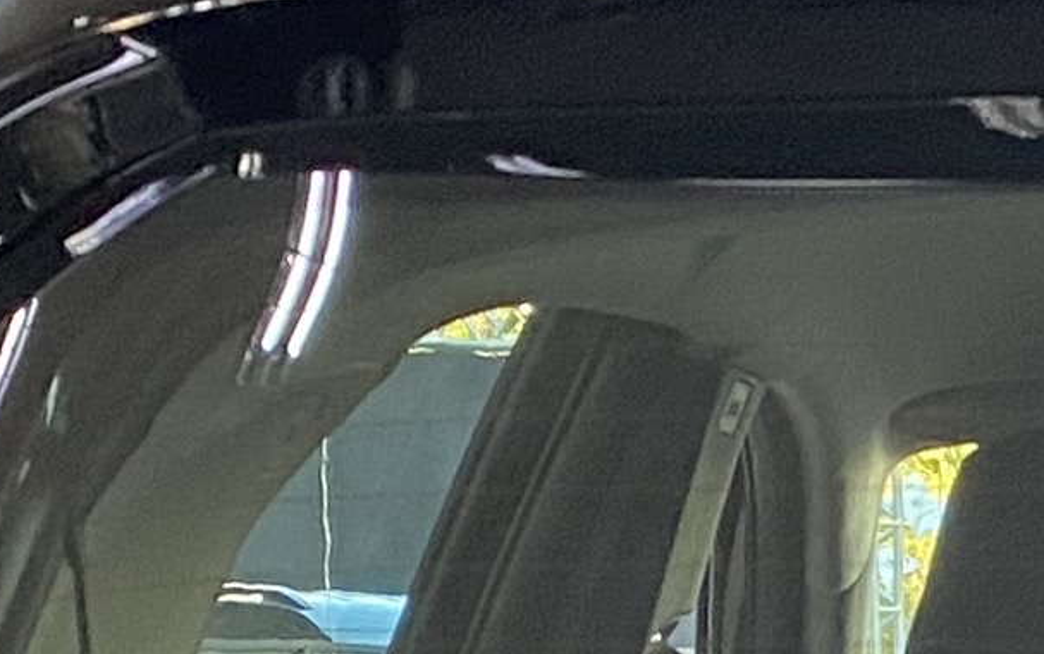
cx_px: 1845
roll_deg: -1.3
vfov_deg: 6.3
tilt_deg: -15.6
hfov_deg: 10.8
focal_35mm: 183
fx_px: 5209
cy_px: 2306
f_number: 1.8
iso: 100
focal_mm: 4.25
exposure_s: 1/60
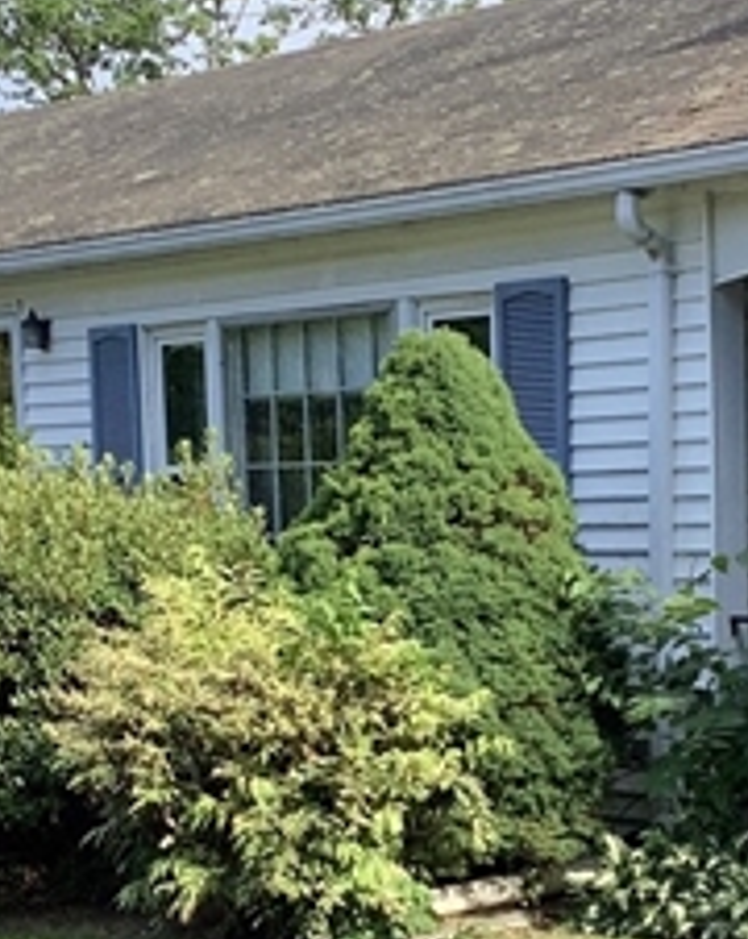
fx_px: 2858
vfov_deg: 18.3
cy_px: 860
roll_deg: +0.1
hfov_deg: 14.9
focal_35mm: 103
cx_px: 474
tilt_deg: -8.4
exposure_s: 1/440
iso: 25
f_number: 2.4
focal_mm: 3.3
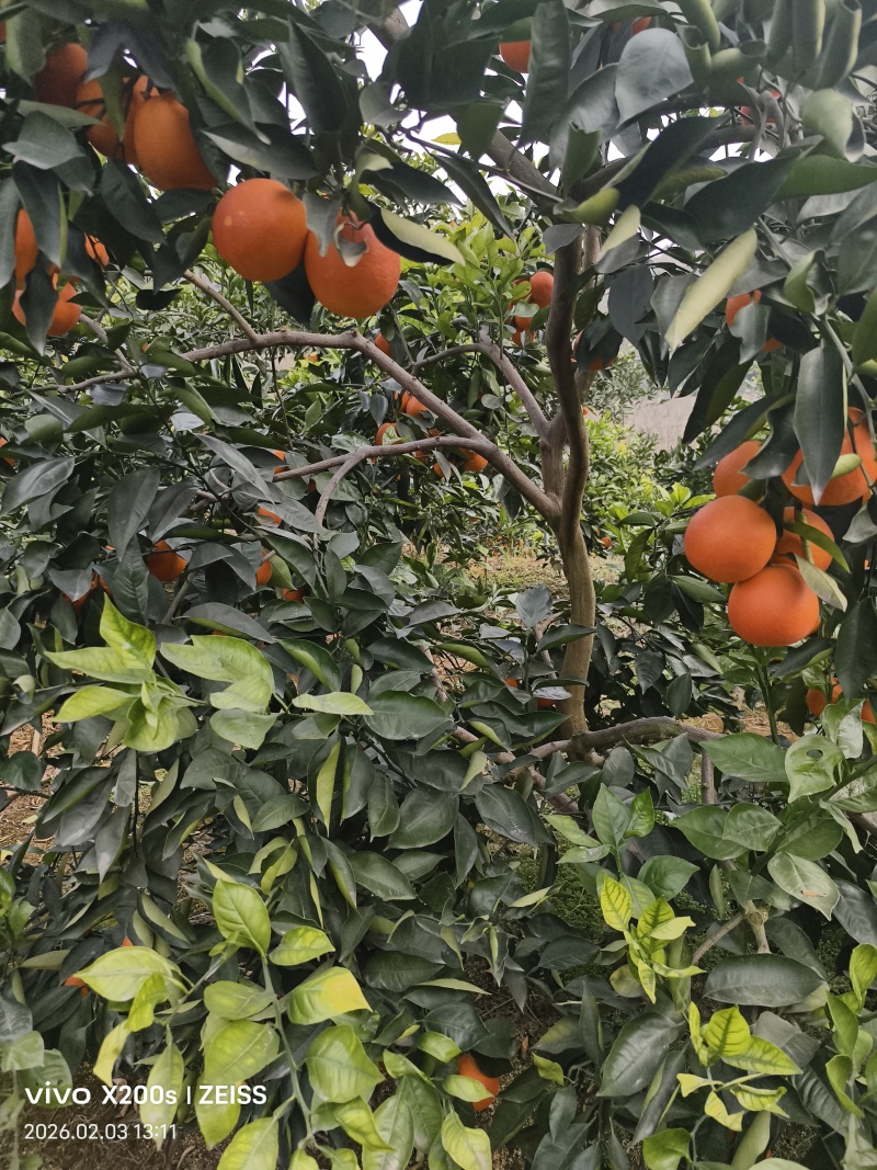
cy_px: 585
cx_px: 438
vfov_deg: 73.9
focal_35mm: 23
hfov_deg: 58.9
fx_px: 777
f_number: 1.57
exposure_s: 1/693
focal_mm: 5.6
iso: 107
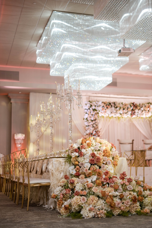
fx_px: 317
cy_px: 114
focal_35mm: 50
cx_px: 76
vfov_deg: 39.6
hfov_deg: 27.0
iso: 800
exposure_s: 1/200
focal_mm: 50
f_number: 2.2
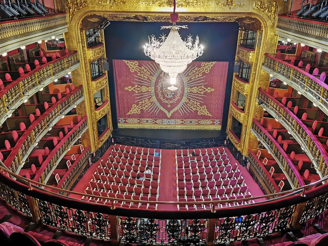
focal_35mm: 27
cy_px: 123
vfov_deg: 51.4
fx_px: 256
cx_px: 164
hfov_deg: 65.3
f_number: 1.6
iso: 250
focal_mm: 5.56
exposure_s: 5
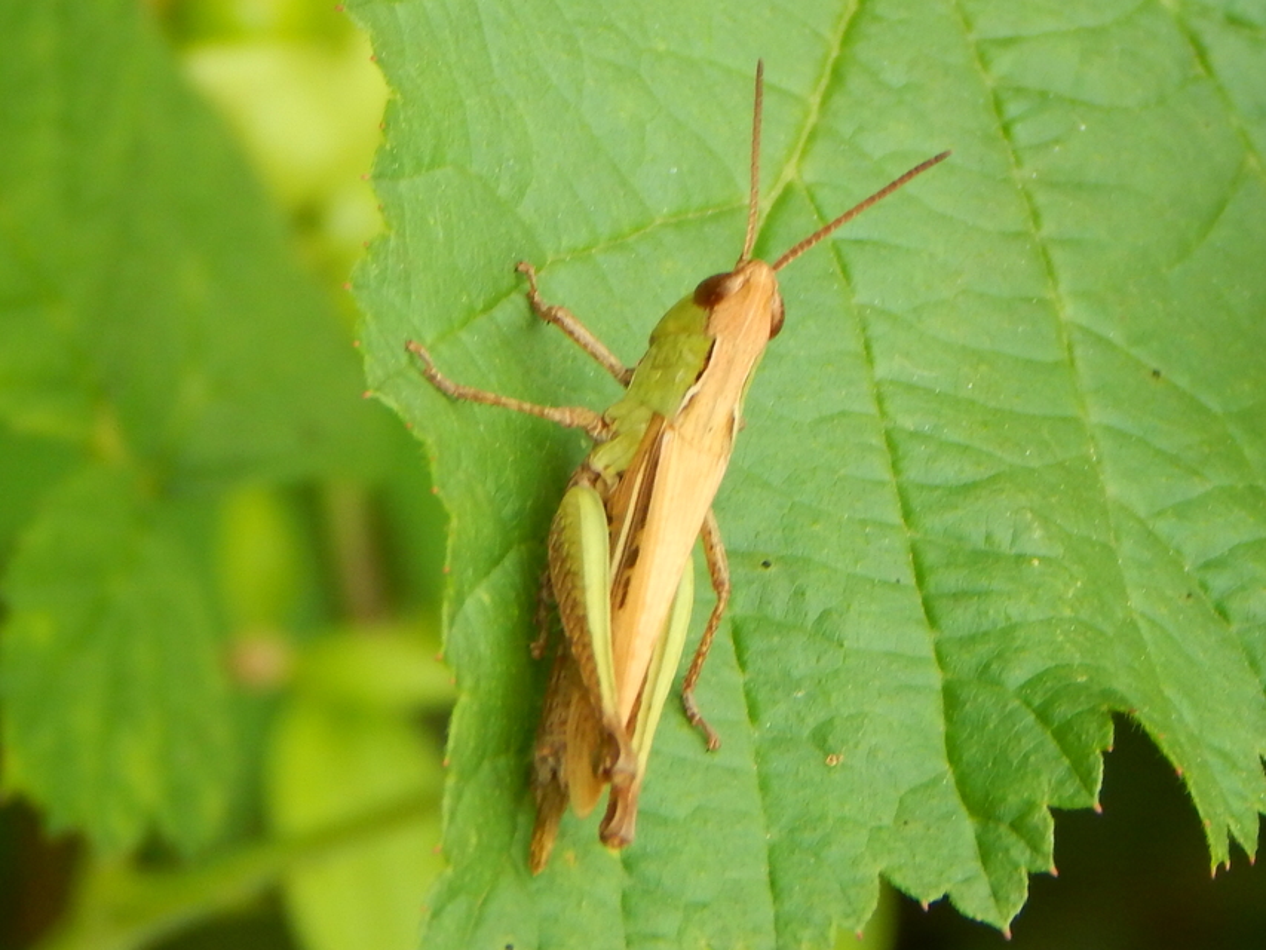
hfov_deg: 10.9
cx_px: 633
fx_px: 6657
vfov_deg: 8.2
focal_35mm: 182
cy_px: 475
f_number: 5.3
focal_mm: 32.8
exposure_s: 1/125
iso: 125
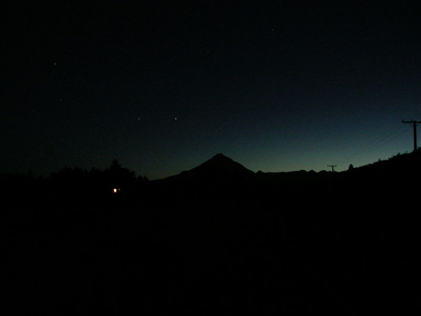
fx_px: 462
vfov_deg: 37.7
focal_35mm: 38
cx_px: 210
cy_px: 158
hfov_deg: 49.0
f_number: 2.8
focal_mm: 5.8
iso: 200
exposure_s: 1.5
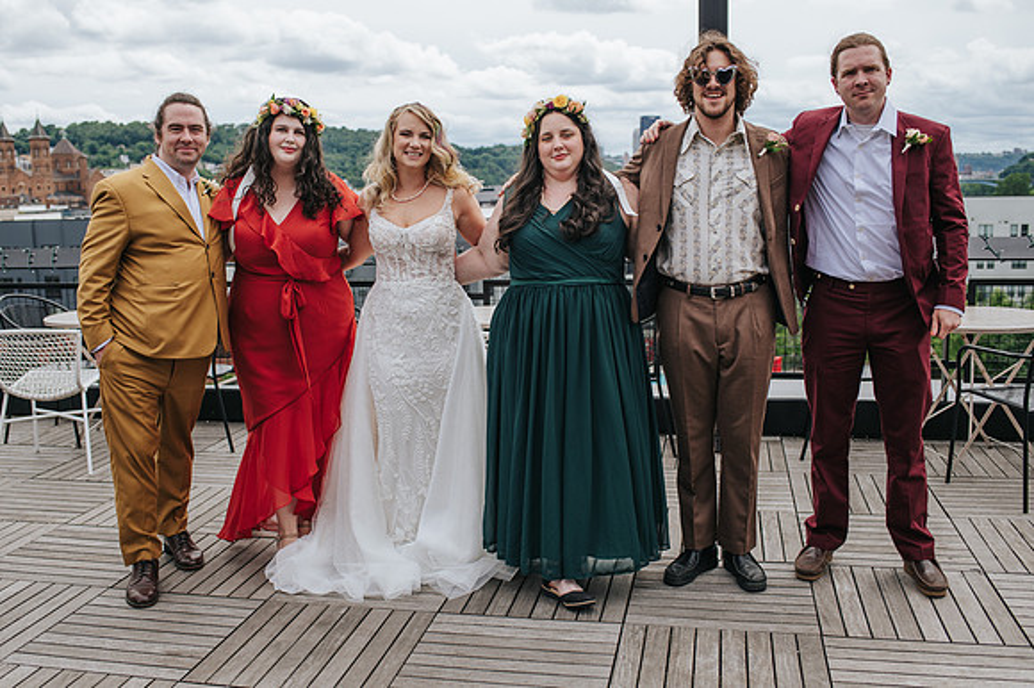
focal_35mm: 37
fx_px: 1055
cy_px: 361
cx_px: 491
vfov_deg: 36.1
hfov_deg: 52.2
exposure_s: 1/1250
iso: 200
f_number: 3.5
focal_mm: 35
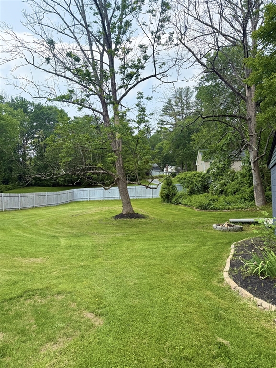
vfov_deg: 71.6
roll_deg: +0.2
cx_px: 138
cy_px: 184
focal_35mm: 24
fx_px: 255
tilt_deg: +3.0
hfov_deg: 56.8
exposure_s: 1/3759
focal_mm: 6.76
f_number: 1.78
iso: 100
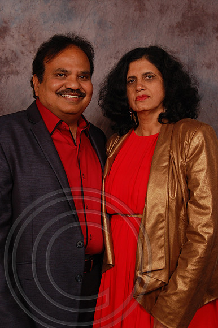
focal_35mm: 63
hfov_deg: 21.5
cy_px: 164
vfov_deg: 31.9
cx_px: 109
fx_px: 573
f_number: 5.6
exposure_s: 1/200
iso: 400
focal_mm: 42
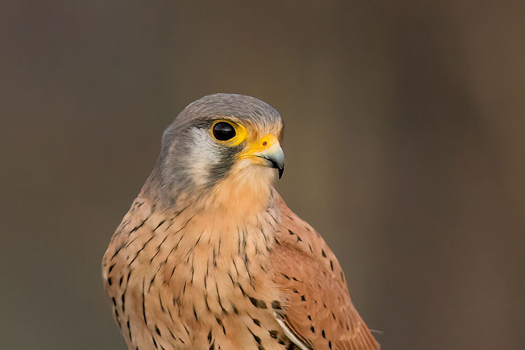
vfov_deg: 1.7
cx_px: 31
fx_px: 11624
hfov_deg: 2.6
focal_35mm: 797
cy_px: 330
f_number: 6.3
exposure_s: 1/80
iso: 2500
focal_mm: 335
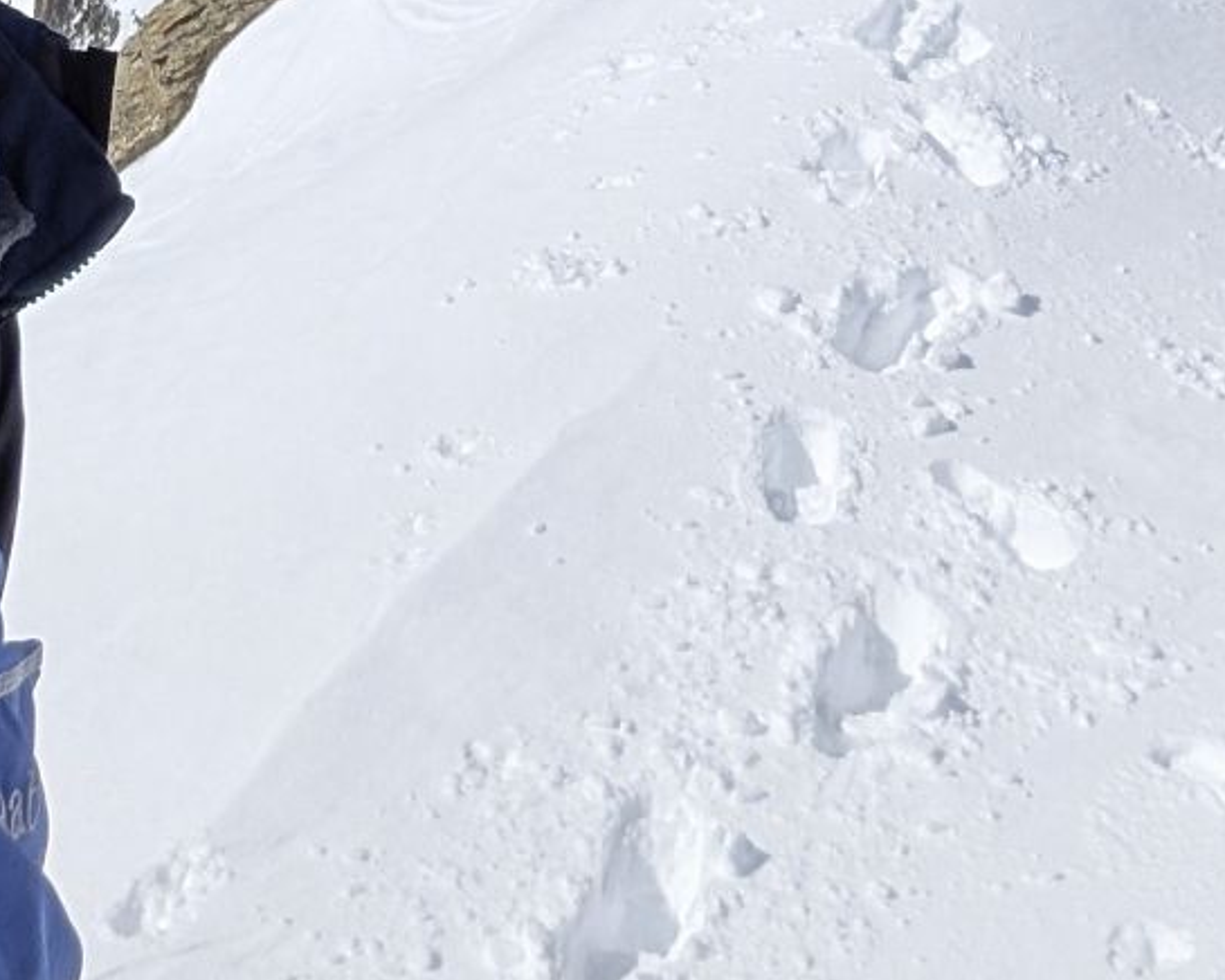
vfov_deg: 17.1
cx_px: 890
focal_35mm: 77
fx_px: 2792
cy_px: -656
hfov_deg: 24.5
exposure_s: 1/3984
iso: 50
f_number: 2.2
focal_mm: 2.74
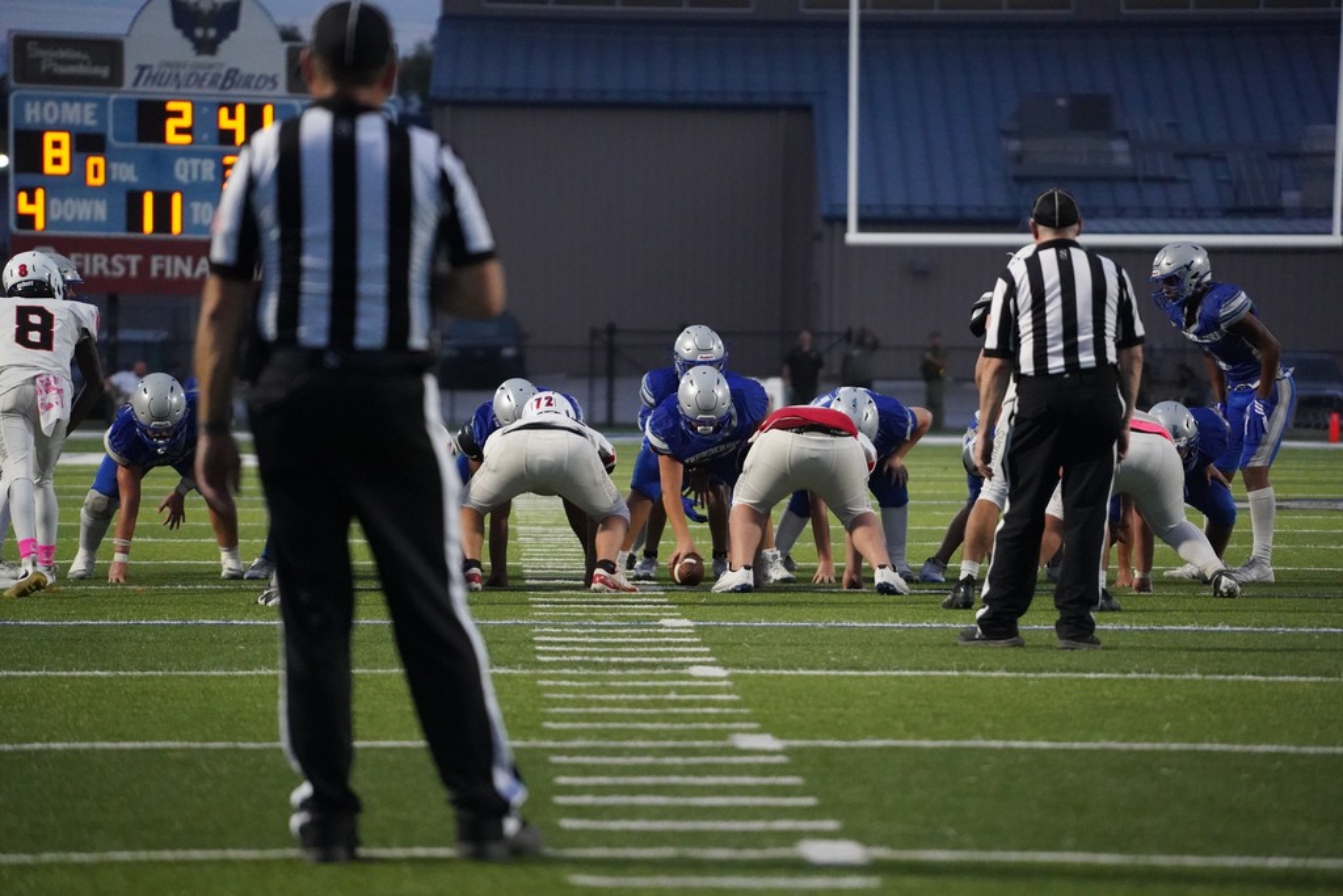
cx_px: 672
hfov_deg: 10.3
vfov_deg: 6.9
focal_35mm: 200
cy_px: 448
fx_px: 7462
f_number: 4
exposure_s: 1/1600
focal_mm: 200
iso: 12800
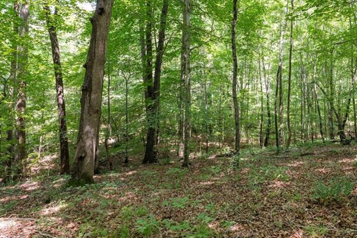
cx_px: 242
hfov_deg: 73.4
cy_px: 83
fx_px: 228
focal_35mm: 23
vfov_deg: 54.2
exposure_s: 1/10
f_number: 7.1
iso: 200
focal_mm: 14
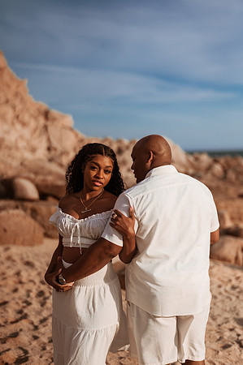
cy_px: 182
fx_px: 589
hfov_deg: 23.3
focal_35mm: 58
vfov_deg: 34.5
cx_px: 122
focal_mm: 58
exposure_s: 1/8000
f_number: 1.8
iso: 64
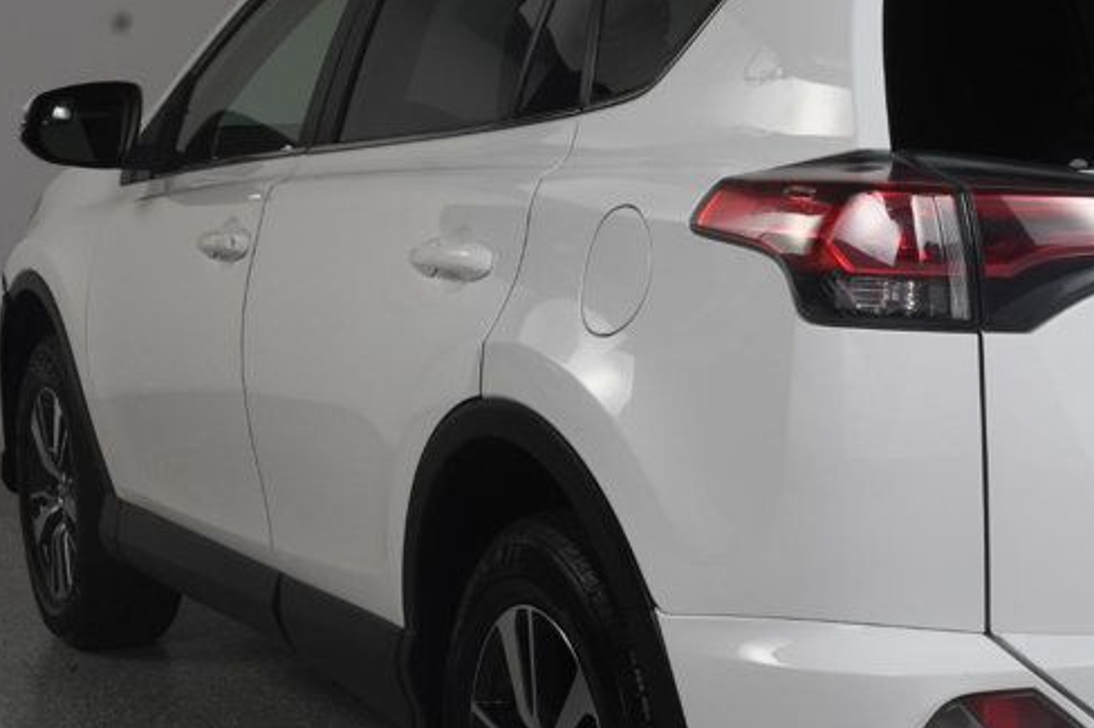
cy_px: 365
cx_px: 906
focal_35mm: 84
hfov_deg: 23.8
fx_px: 2552
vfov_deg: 16.3
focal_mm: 27
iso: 100
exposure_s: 1/160
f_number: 14
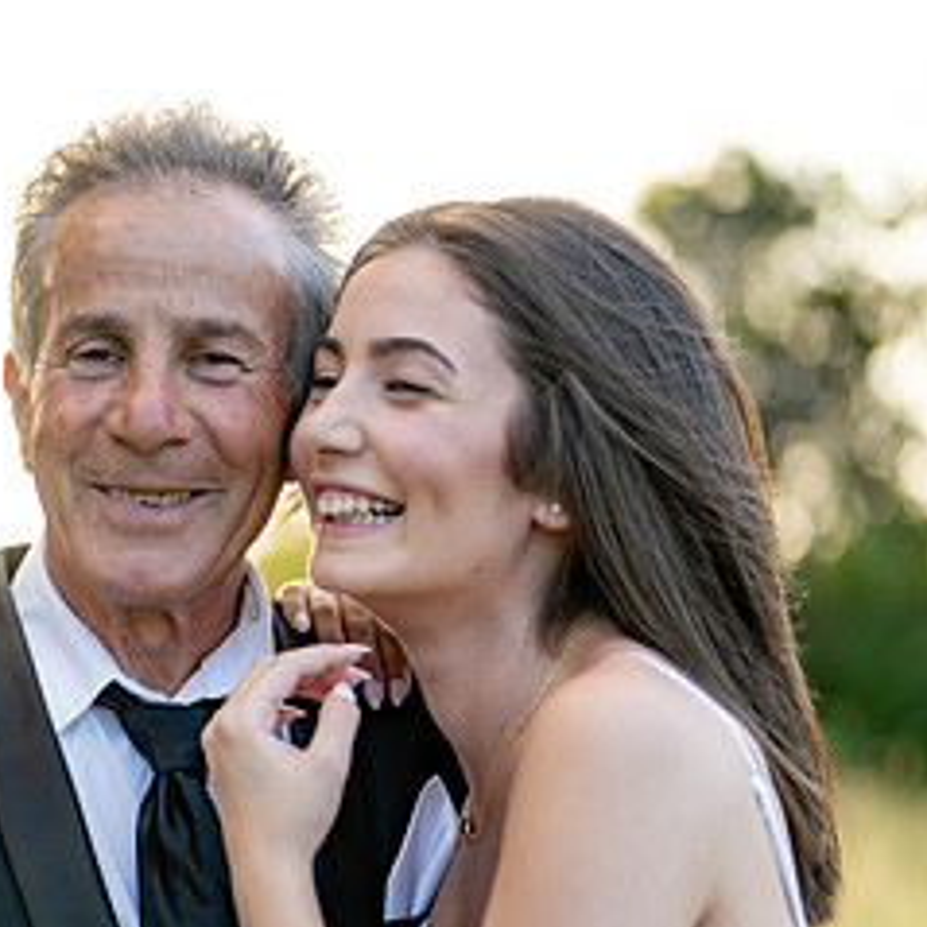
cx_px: 12
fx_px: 3121
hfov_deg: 16.6
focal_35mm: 103
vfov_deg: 16.8
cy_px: 716
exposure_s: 1/800
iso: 100
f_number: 1.2
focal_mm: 50
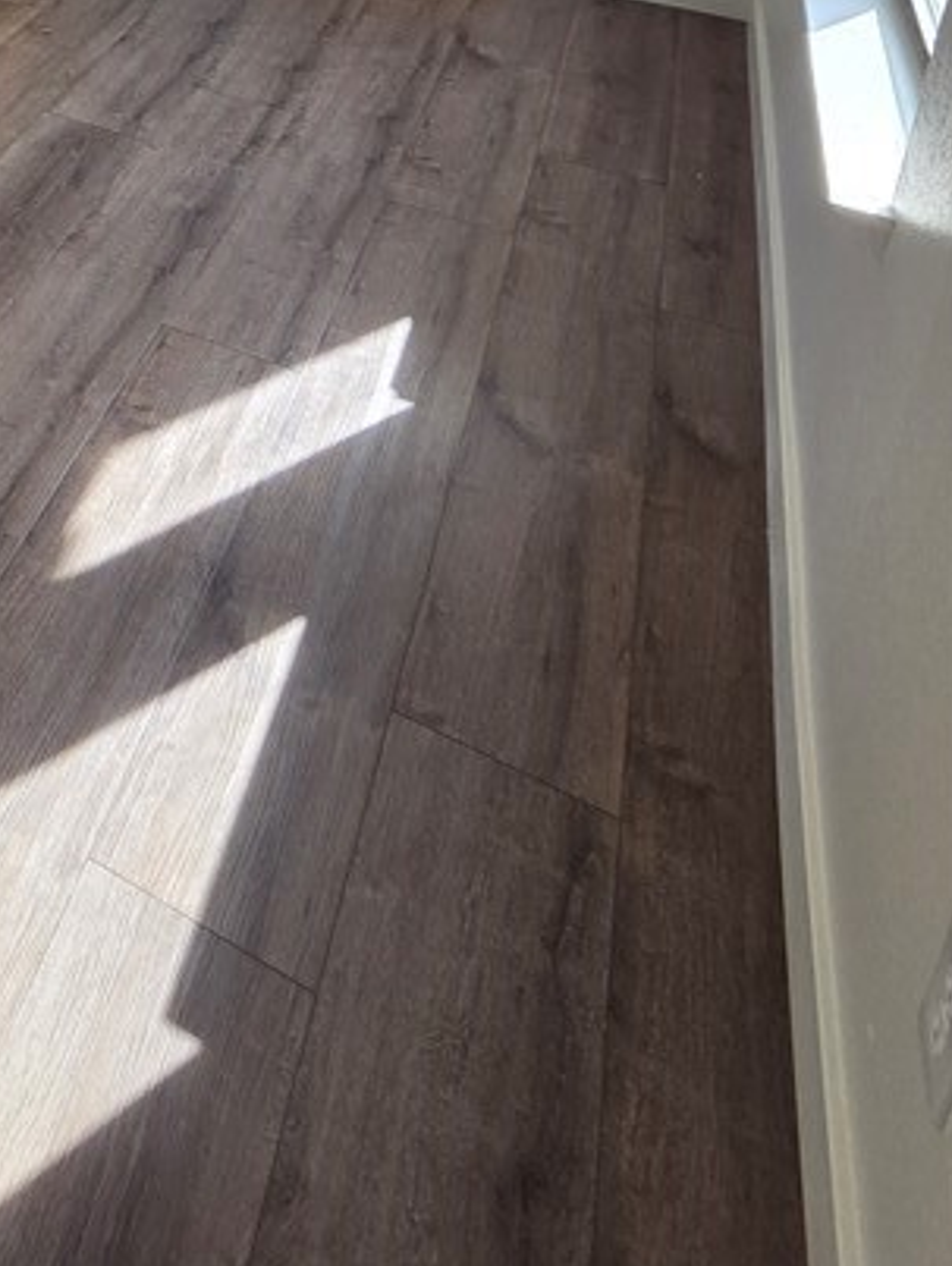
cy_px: -157
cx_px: -239
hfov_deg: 33.4
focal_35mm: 33
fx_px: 1208
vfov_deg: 42.3
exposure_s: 1/120
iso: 80
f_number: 2.2
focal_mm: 2.2
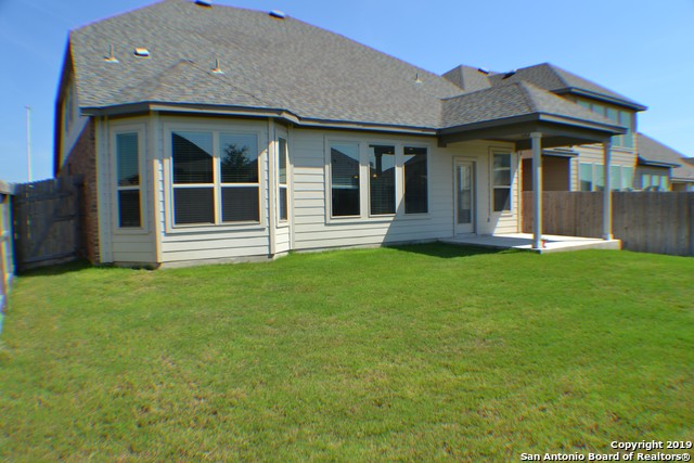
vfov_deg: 40.0
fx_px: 636
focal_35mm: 33
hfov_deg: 57.2
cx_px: 347
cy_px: 232
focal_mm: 22
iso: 100
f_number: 8
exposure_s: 1/250
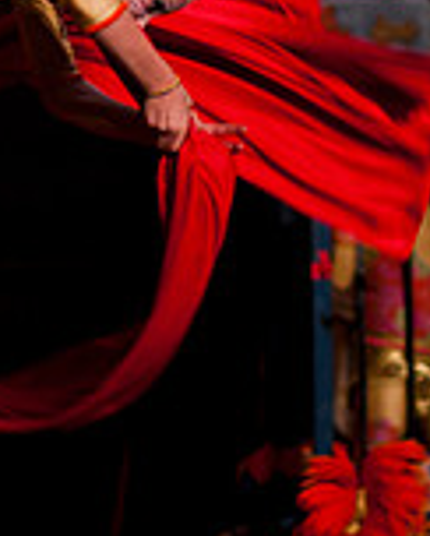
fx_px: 3302
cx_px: 171
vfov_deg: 9.2
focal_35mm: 208
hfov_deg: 7.4
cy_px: -67
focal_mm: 50
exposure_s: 1/250
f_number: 1.4
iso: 800
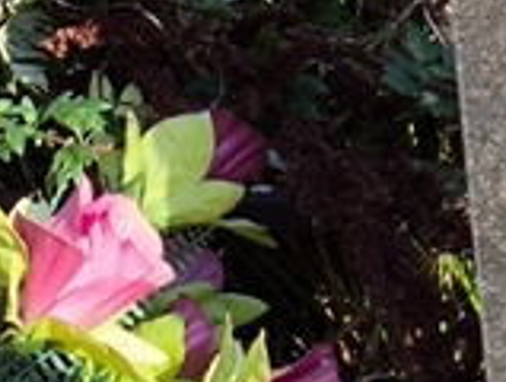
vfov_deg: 5.9
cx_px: 743
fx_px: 3677
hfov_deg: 7.7
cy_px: 108
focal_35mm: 251
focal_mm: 4.71
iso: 50
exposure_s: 1/811
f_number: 1.7
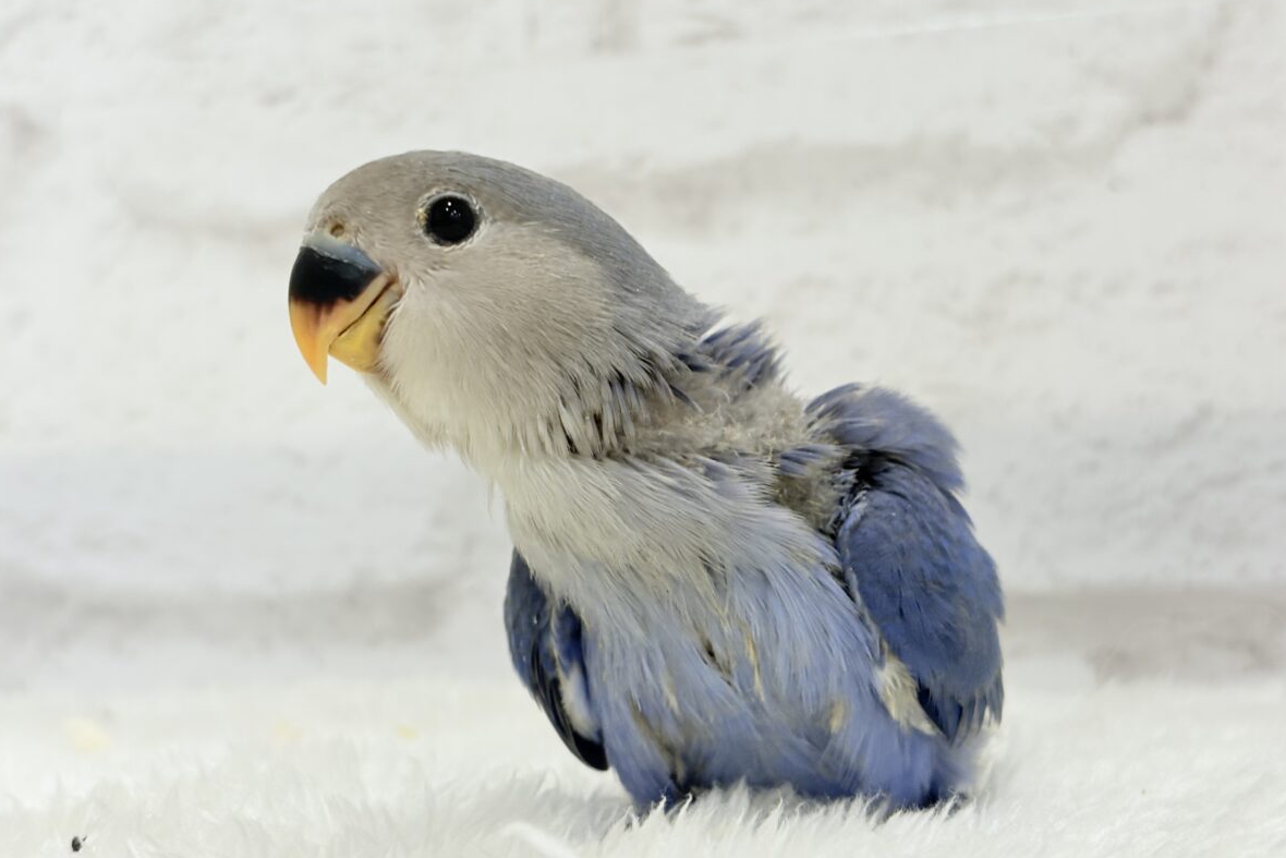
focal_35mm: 55
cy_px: 373
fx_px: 1965
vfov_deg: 24.6
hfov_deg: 36.2
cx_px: 642
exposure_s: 1/100
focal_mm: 5.96
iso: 80
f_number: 1.6
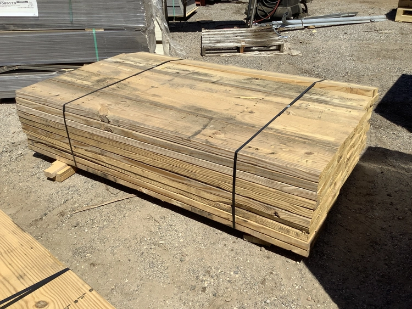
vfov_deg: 45.5
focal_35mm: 31
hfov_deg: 58.3
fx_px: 369
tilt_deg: -29.5
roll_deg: +1.9
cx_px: 206
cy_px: 154
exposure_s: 1/2262
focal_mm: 3.3
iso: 25
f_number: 2.4
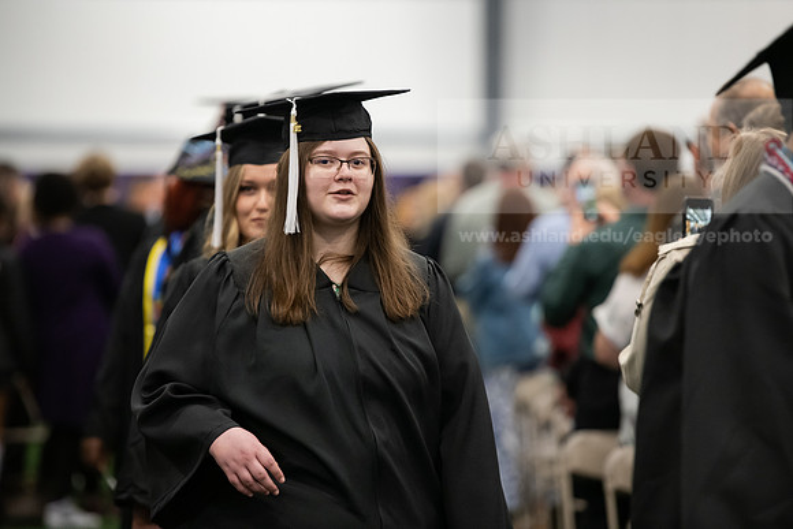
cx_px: 396
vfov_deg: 7.6
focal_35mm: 180
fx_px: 3966
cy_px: 264
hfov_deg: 11.4
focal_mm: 180
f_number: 3.2
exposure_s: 1/200
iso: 3200
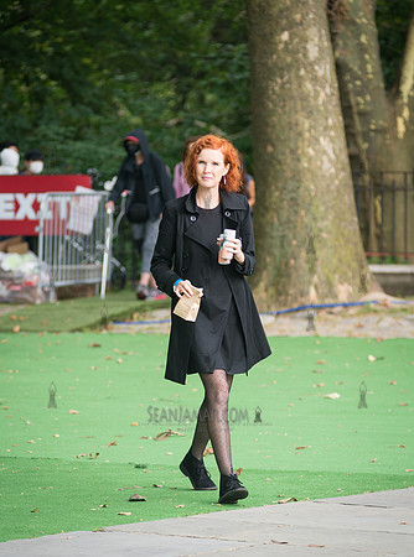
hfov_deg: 7.0
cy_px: 278
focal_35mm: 210
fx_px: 3370
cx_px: 217
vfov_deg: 9.5
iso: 320
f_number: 4
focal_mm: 145
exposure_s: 1/400
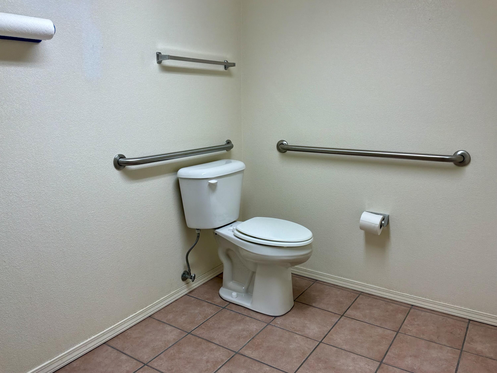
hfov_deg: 63.4
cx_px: 248
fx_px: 402
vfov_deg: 49.7
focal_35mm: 28
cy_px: 186
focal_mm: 3
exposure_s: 1/60
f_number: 1.8
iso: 32
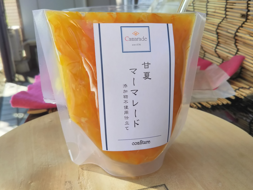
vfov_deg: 46.8
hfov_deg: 60.0
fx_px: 219
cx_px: 126
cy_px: 95
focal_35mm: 30
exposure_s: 1/194
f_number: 2.2
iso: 20
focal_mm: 4
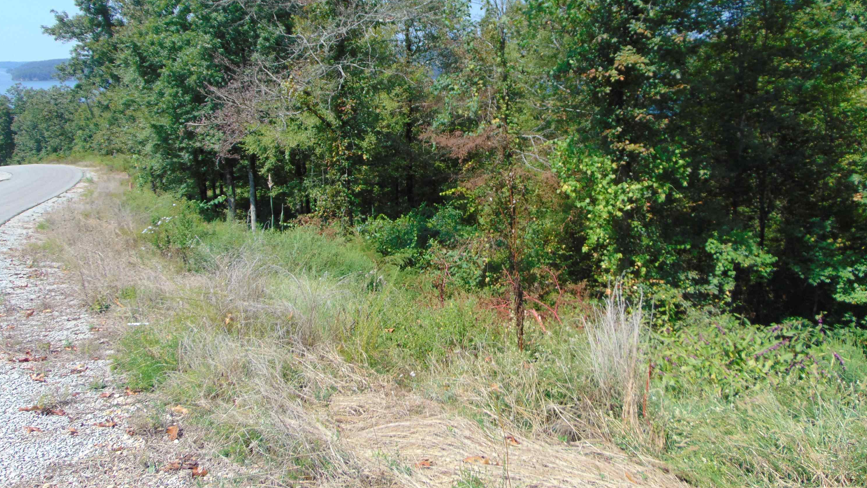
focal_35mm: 28
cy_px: 182
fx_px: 644
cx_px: 437
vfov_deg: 41.2
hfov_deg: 67.9
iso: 80
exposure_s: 1/640
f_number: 3
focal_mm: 4.5
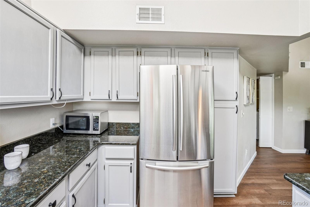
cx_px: 155
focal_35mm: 15
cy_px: 104
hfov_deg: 100.4
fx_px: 129
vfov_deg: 77.3
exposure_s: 1/30
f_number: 8
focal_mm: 10
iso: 400
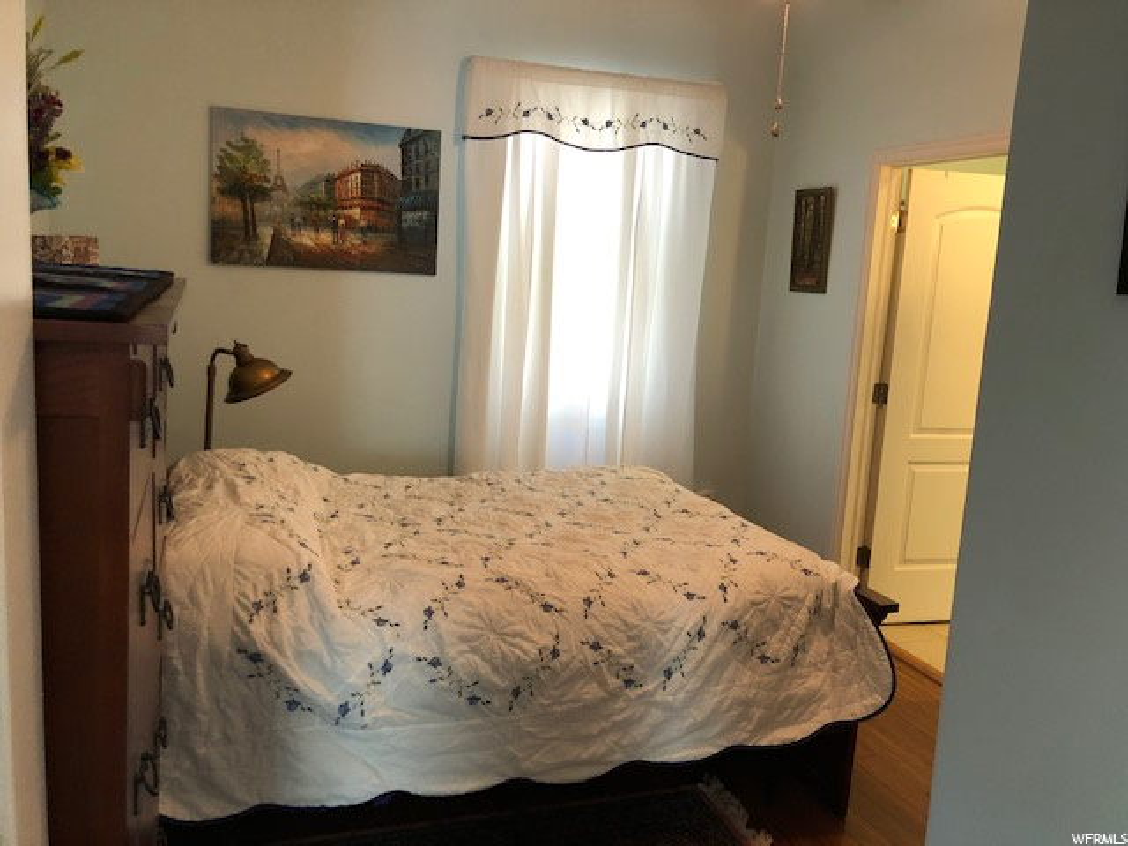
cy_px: 423
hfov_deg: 63.4
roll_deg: -2.5
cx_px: 564
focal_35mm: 28
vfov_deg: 49.7
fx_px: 912
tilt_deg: -9.3
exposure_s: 1/15
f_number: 1.8
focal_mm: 4
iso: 50
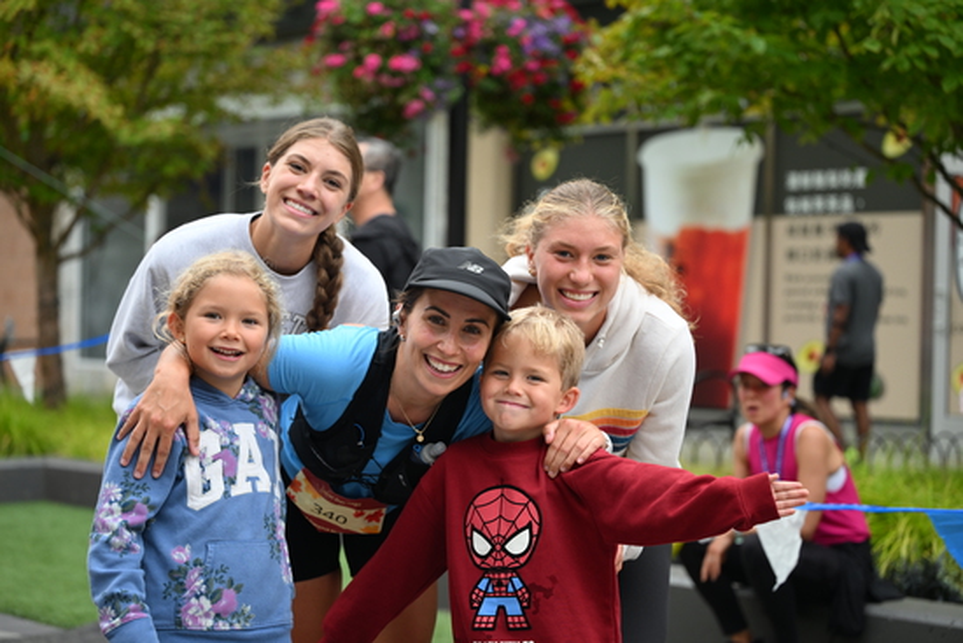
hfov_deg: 28.8
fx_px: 1873
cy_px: 322
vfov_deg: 19.5
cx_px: 482
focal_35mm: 70
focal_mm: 70
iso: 640
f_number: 2.8
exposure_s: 1/1600
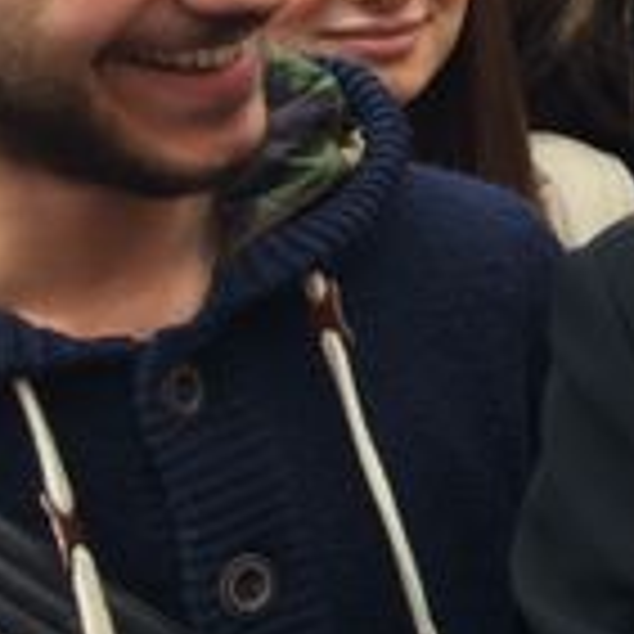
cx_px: 1394
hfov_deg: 12.3
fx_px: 2487
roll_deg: -4.3
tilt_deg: -13.7
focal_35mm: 120
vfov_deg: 14.4
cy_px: 74
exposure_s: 1/432
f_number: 2.2
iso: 32
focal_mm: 4.15
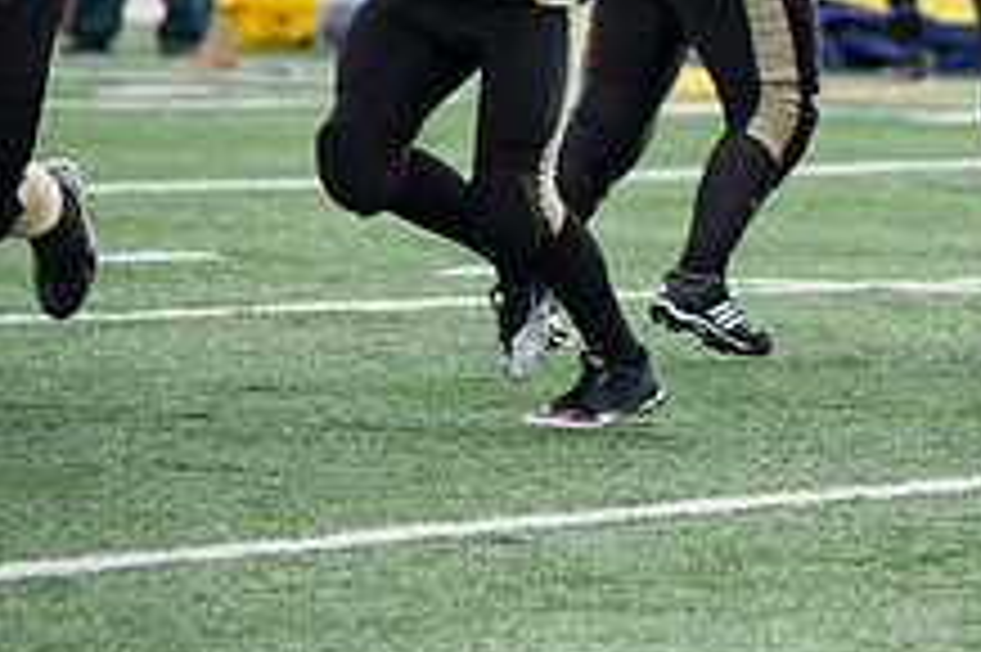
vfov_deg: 1.8
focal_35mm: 772
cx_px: 1116
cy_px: 0
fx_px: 21021
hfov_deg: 2.7
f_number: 6
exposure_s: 1/1000
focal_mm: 290
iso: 2000
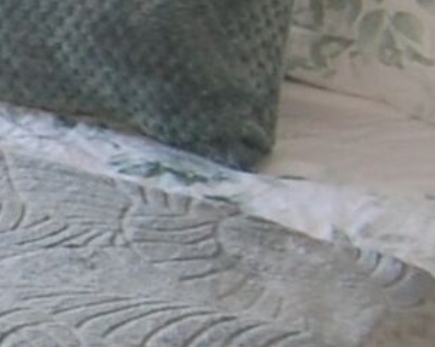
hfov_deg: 7.6
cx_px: -684
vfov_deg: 6.6
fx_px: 2983
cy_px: 319
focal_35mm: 232
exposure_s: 1/60
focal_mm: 18
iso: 400
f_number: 3.5
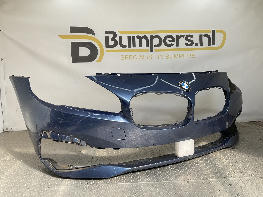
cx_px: 132
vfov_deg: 48.2
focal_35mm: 29
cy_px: 98
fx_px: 220
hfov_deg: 61.7
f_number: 1.8
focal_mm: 3
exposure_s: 1/367
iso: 16
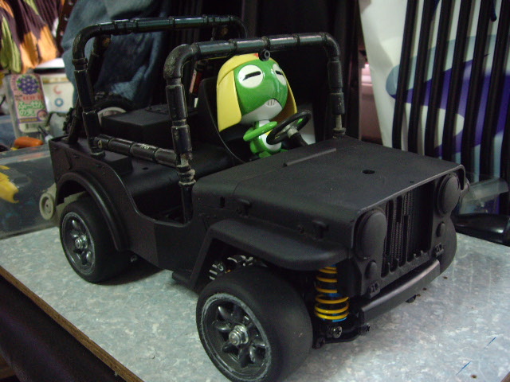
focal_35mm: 38
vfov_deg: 37.7
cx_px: 255
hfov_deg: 49.0
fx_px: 560
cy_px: 191
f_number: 2.7
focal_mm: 6.2
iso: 200
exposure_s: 1/4
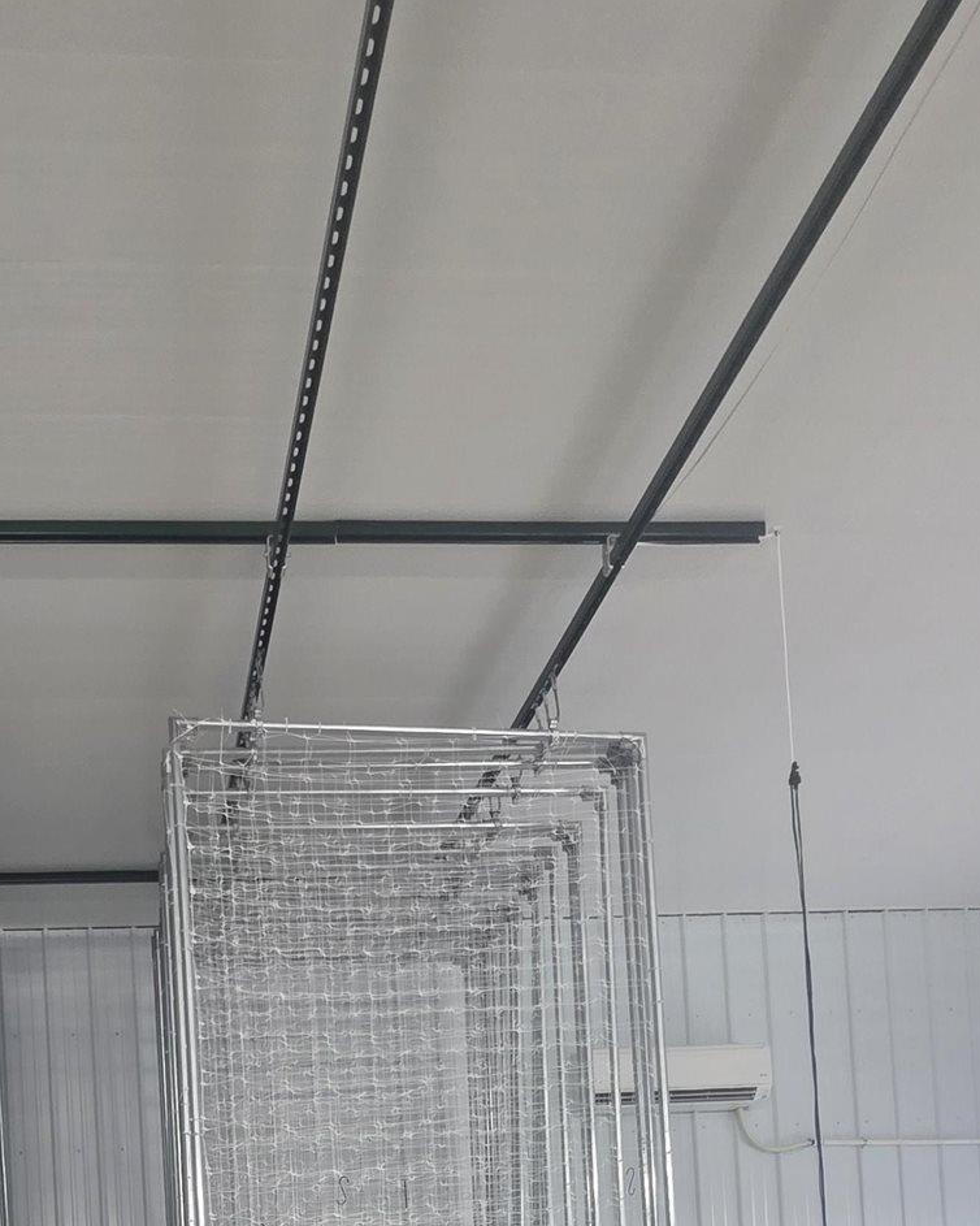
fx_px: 1124
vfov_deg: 43.3
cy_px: 1372
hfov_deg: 44.6
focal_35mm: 31
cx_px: 187
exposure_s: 1/60
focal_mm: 2.2
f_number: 1.9
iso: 250
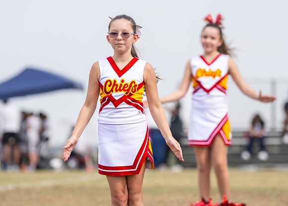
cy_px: 104
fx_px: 2343
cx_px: 127
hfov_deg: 7.0
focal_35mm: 287
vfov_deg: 5.0
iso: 160
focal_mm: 150
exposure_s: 1/1600
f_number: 2.8
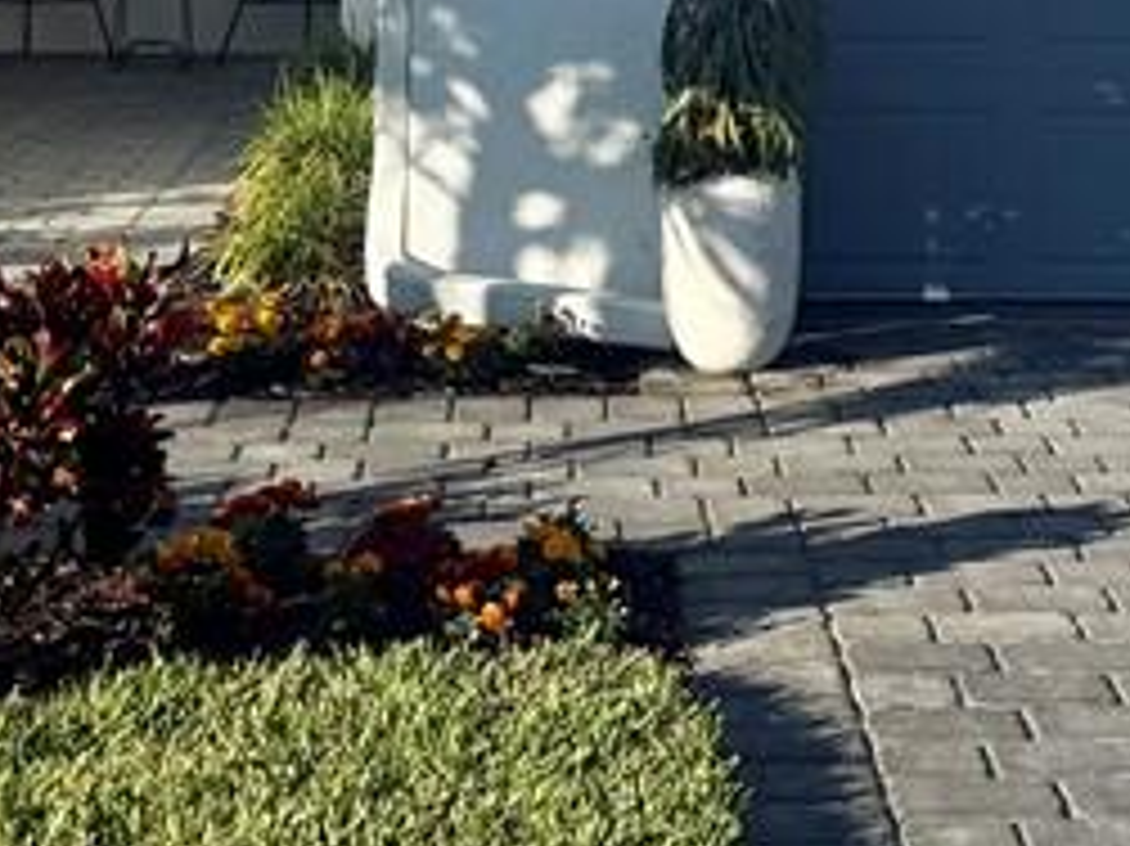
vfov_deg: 14.6
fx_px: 3198
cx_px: 878
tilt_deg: -0.6
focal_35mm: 98
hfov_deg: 19.9
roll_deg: +0.3
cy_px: -151
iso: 80
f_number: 1.78
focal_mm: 6.76
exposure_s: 1/6173
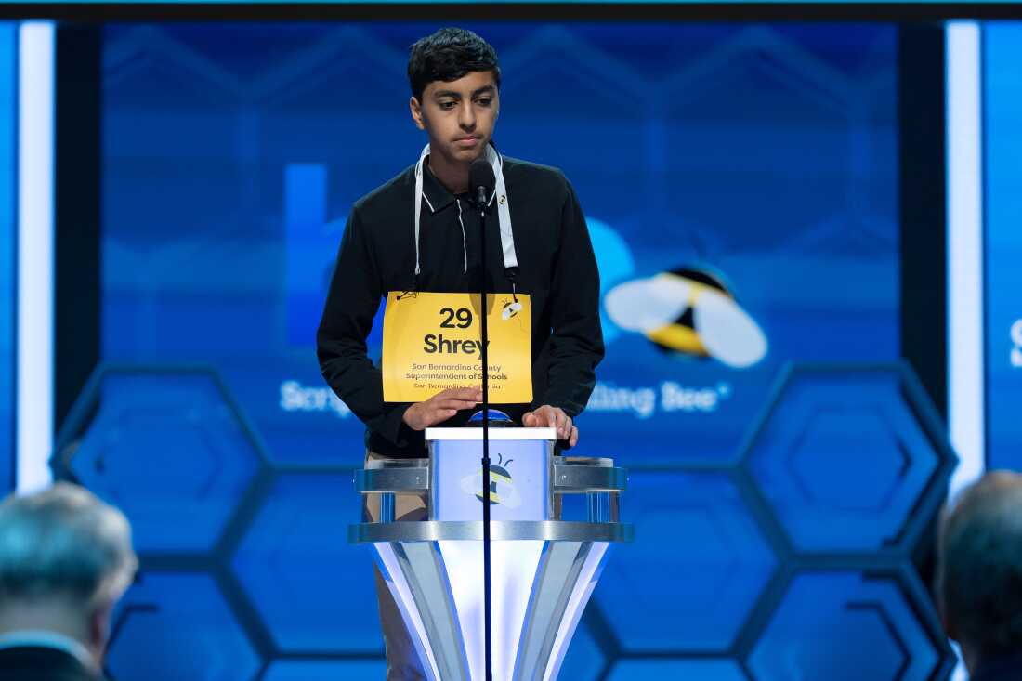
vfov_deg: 7.6
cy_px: 340
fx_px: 5109
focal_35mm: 180
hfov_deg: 11.4
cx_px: 511
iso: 2000
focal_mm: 180
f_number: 3.5
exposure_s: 1/400
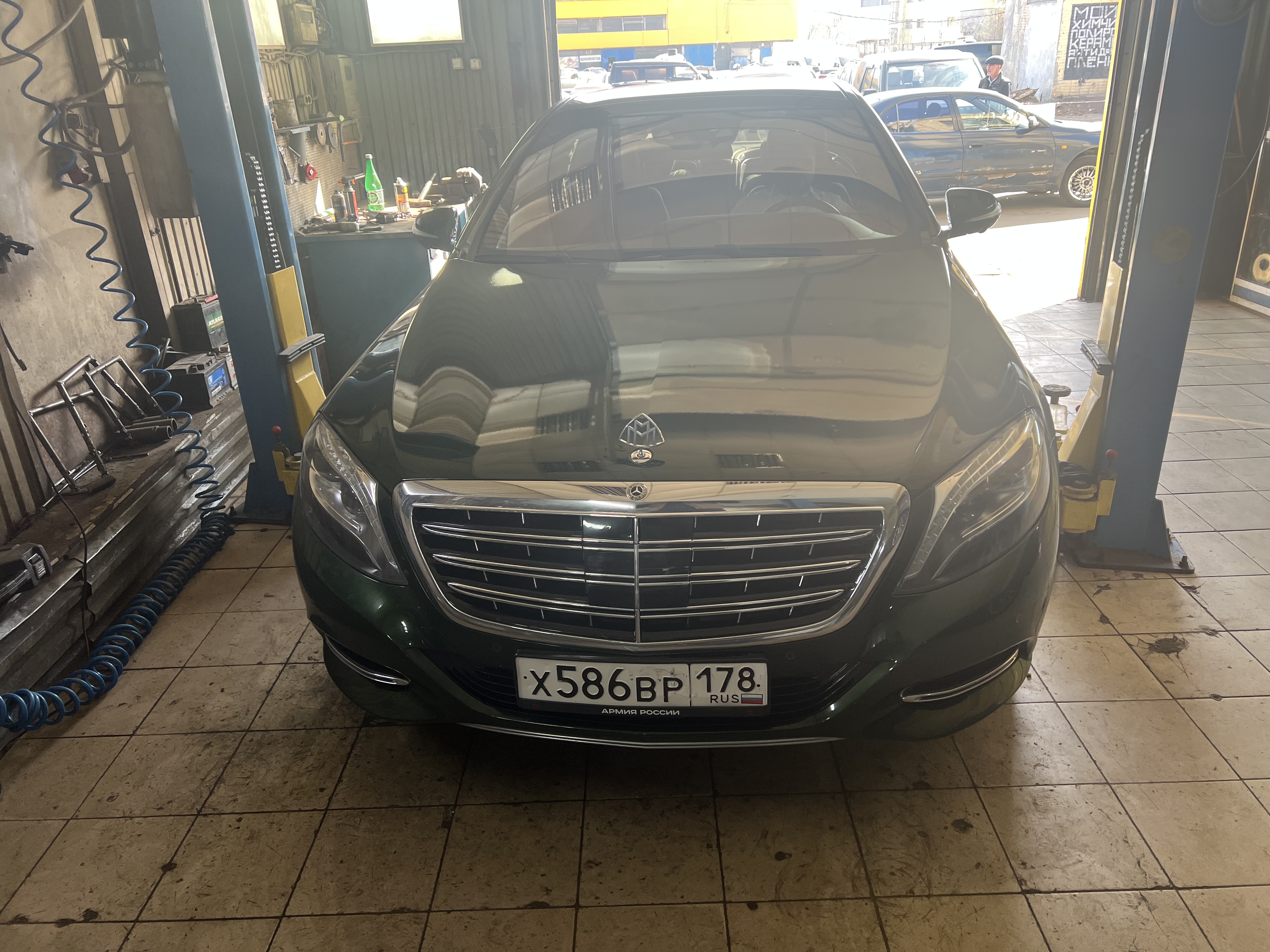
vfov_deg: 53.1
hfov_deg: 67.3
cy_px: 476
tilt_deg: -23.7
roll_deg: +3.1
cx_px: 635
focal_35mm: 26
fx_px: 954
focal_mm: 5.7
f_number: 1.5
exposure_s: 1/121
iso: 64
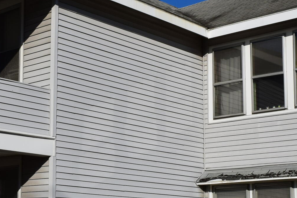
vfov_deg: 16.9
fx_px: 660
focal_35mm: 80
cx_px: 56
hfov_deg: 24.9
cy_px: 158
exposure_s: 1/800
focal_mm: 18
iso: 200
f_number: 13
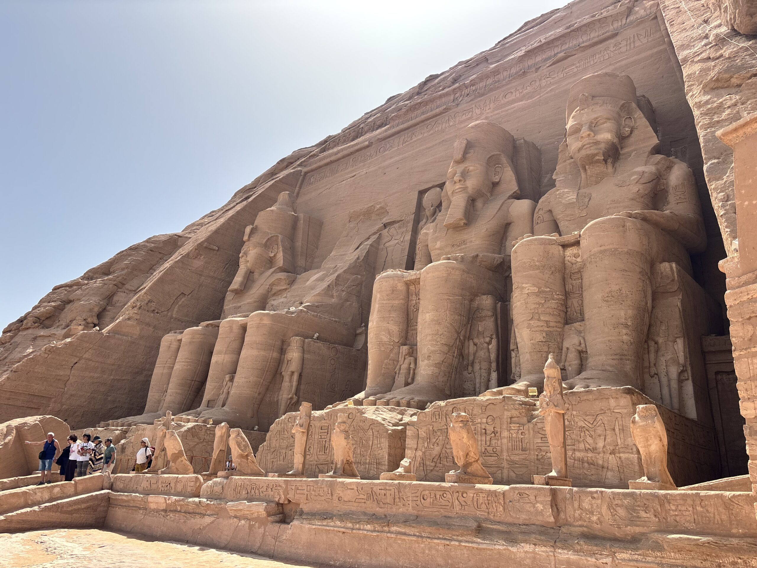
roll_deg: -3.8
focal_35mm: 26
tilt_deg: +20.3
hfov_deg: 67.3
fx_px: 569
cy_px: 284
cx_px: 378
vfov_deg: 53.1
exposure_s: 1/3311
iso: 50
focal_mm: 5.96
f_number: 1.6
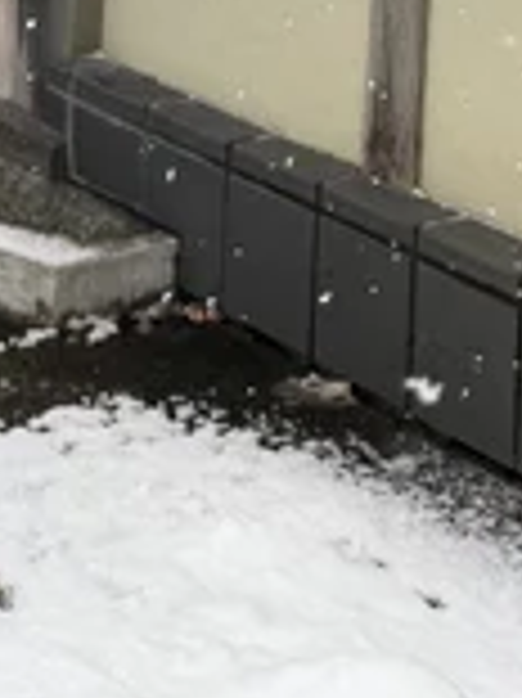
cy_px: -986
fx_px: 2396
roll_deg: -3.9
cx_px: 243
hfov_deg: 12.4
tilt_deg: +9.4
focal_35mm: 119
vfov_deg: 12.7
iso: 80
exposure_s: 1/765
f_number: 1.78
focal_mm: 6.76
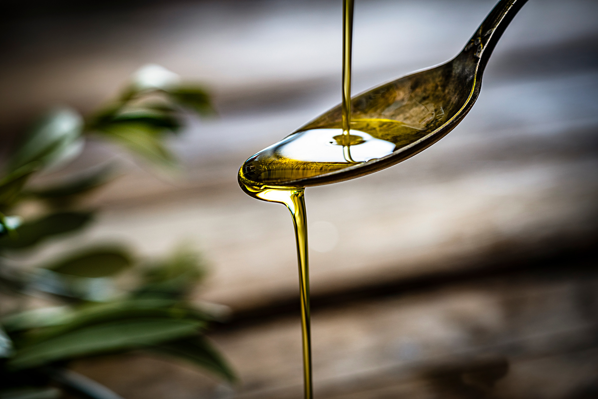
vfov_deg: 15.2
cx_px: 299
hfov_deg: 22.6
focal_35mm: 90
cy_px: 200
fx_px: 1495
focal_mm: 90
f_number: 5.6
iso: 200
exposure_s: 1/2
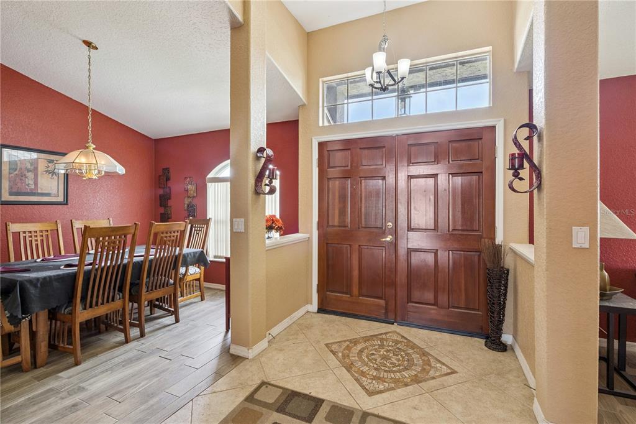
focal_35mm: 16
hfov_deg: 96.8
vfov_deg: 73.7
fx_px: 283
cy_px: 212
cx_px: 318
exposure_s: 1/25
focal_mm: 16
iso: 400
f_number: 9
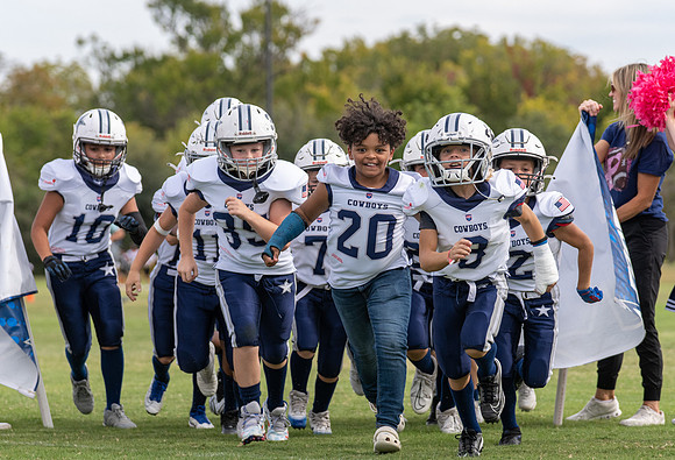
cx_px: 321
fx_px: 3537
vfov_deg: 7.4
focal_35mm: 187
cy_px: 258
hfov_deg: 10.9
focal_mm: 108
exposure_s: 1/1600
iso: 250
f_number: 3.5
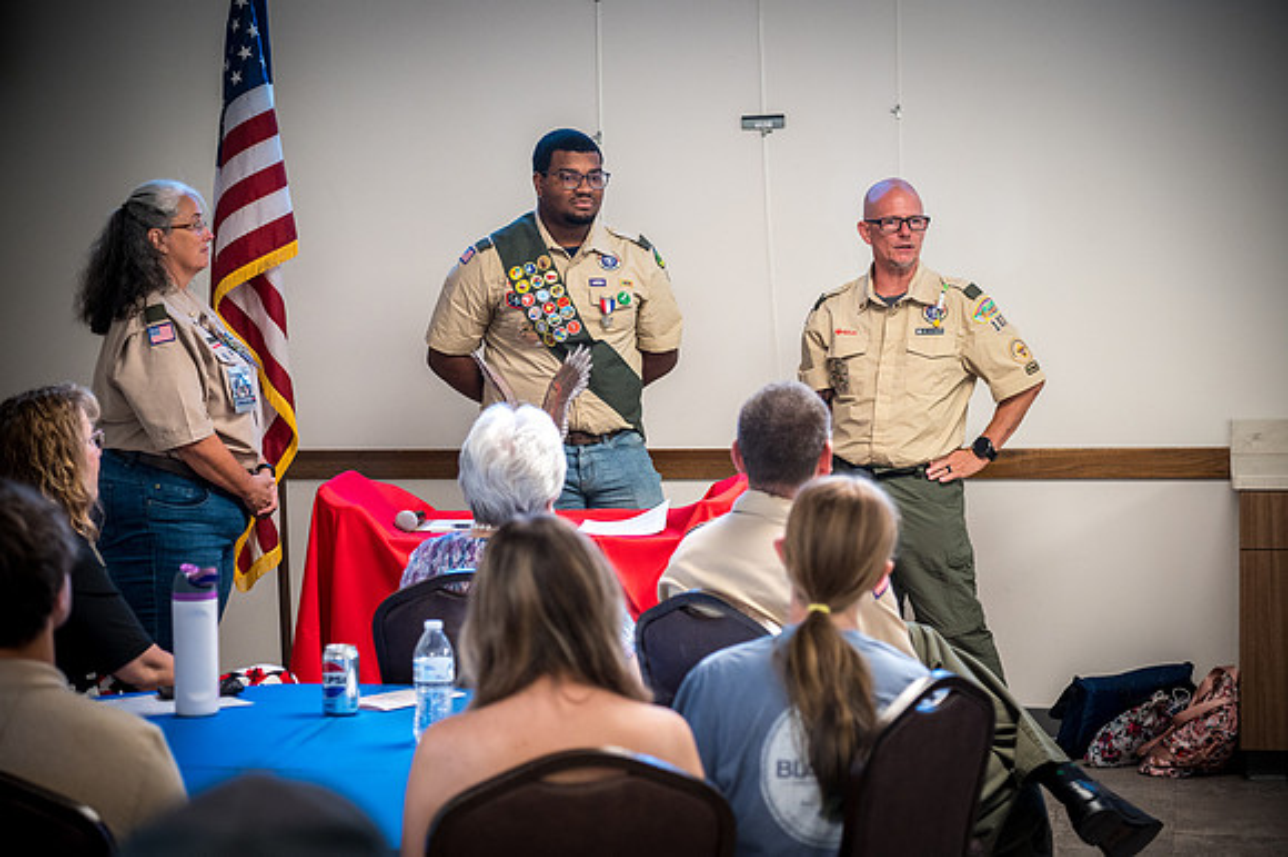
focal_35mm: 85
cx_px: 644
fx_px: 3039
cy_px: 428
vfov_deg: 16.1
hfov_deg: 23.9
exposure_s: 1/125
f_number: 4
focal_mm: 85
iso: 2500
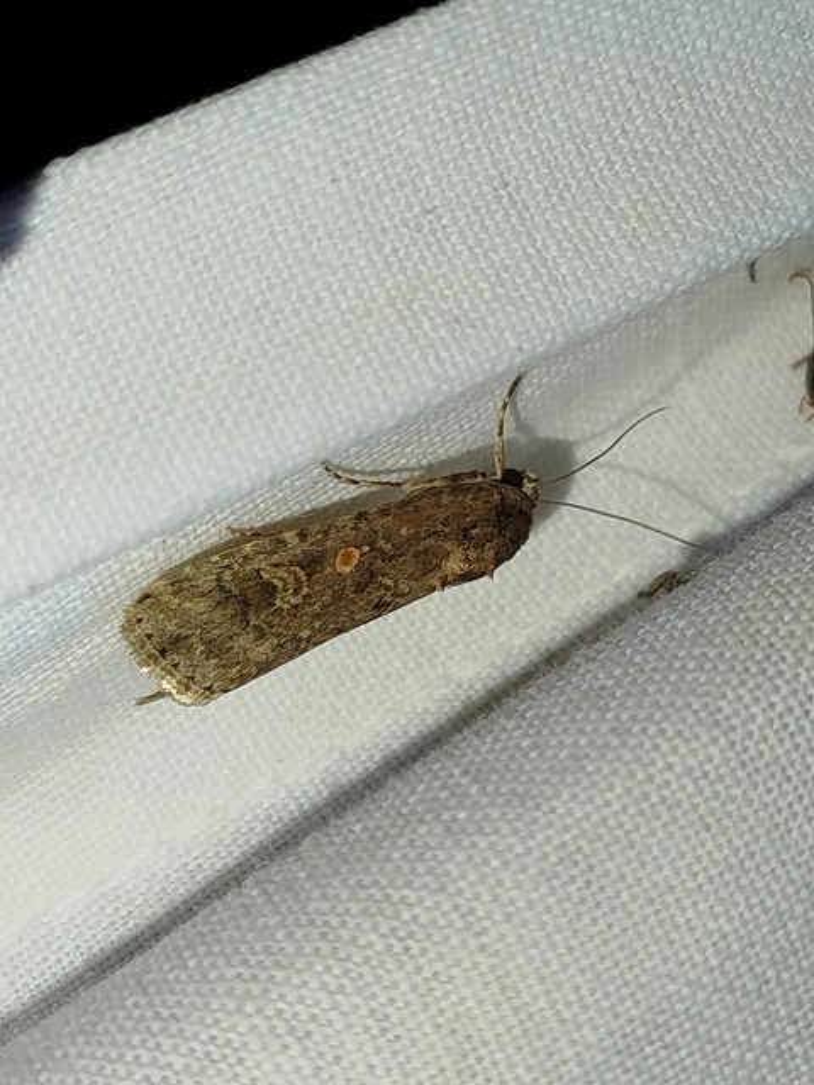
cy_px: 542
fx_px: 2477
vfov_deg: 24.7
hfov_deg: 18.7
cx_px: 407
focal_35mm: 79
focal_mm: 5.31
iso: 80
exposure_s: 1/100
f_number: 1.7
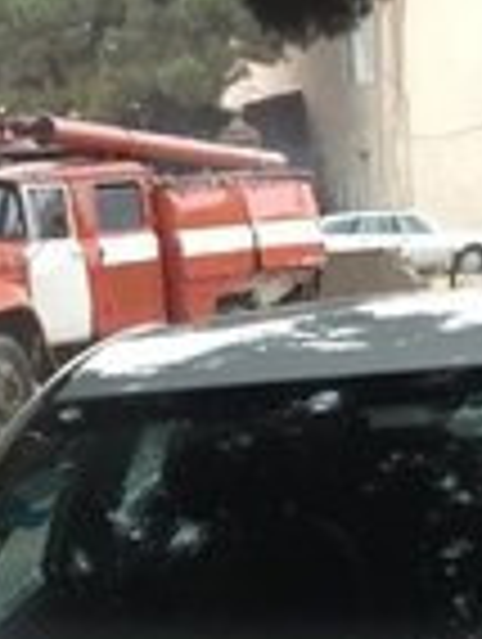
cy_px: 958
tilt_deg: -22.3
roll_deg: +4.9
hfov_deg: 14.7
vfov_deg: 17.5
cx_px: 239
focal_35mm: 101
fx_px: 1870
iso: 100
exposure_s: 1/33
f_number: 2.2
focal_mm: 4.15
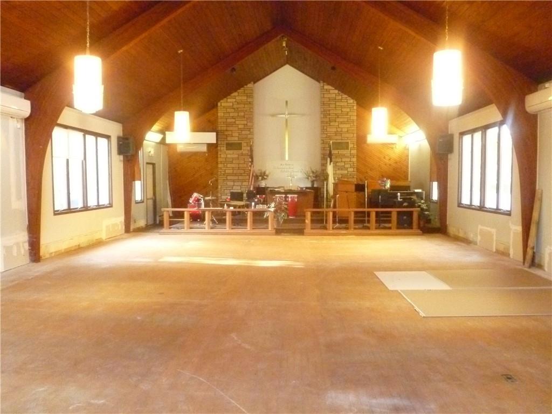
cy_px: 207
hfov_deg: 63.4
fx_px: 446
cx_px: 276
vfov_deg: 49.7
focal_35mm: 28
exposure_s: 1/20
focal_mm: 5
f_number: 3.3
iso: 1600
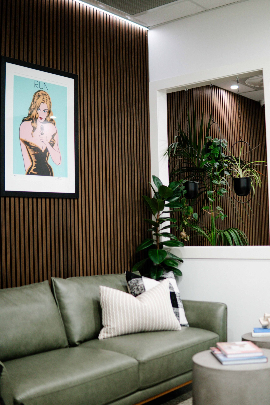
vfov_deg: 43.6
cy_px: 202
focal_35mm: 45
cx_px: 135
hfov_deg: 29.9
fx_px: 506
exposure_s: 1/500
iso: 400
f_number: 1.4
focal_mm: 30
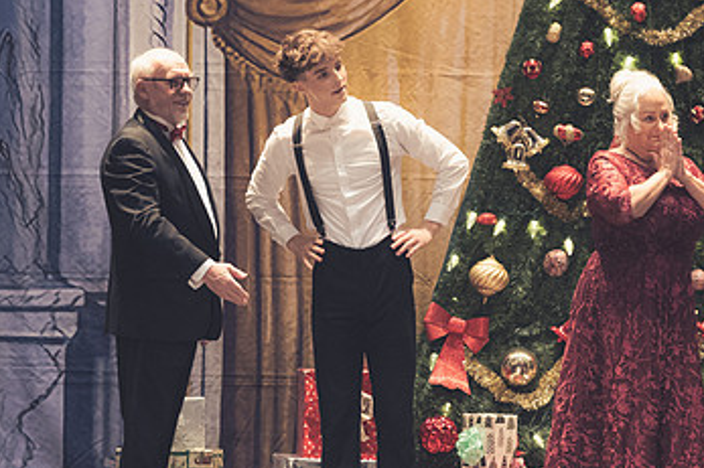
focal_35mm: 502
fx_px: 9812
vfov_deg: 2.7
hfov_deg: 4.1
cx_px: 420
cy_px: 290
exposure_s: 1/320
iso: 2200
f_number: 2.8
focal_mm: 200
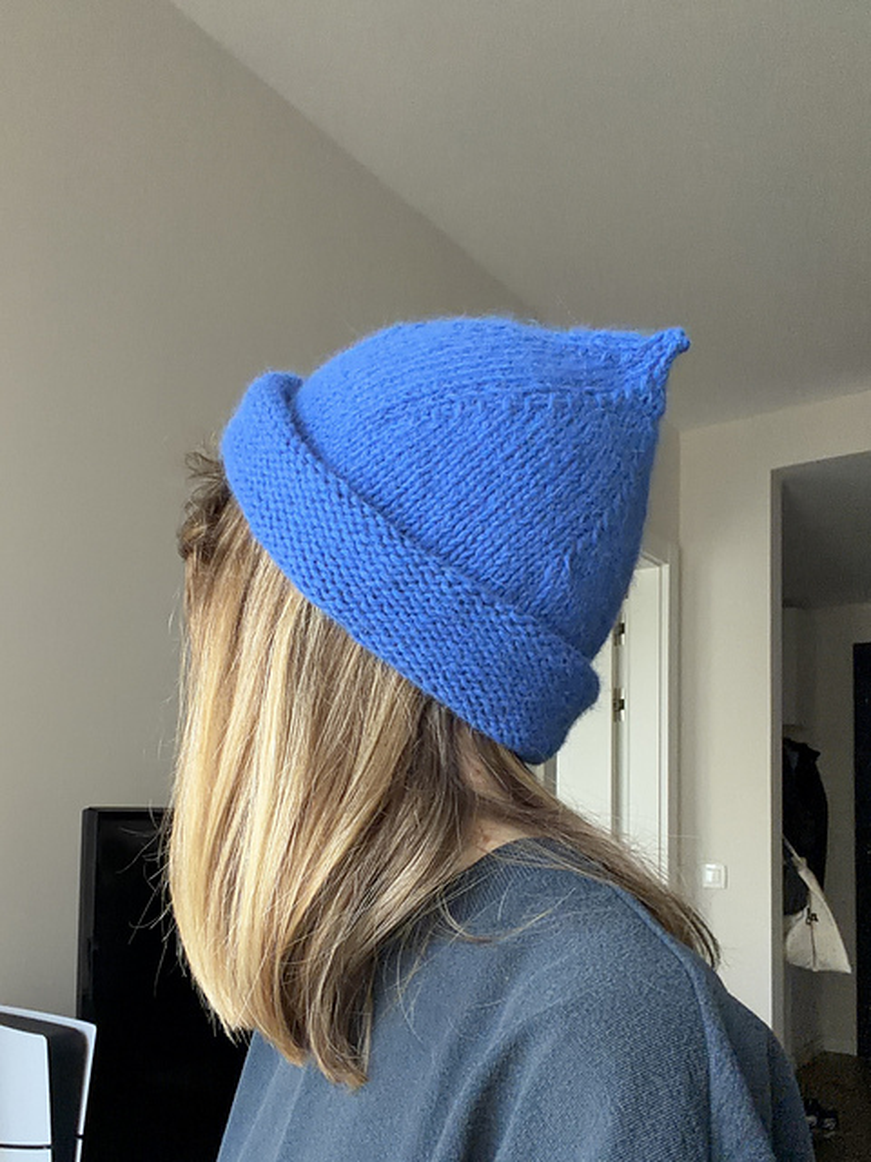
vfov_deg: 84.7
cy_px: 581
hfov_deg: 68.7
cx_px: 436
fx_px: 637
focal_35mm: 19
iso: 320
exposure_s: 1/60
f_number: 1.9
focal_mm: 2.71
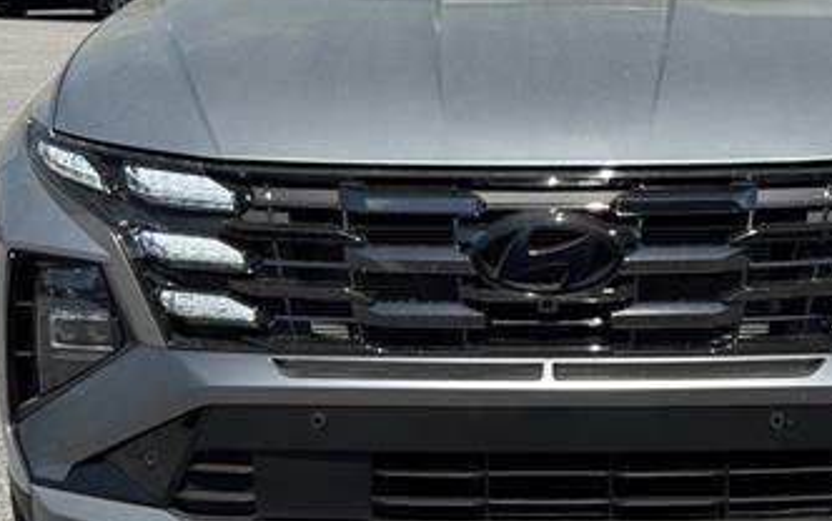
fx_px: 2224
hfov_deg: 21.0
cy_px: 220
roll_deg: -3.2
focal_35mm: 98
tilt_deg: -9.1
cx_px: 609
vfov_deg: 13.4
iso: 80
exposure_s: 1/5848
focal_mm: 6.76
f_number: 1.78
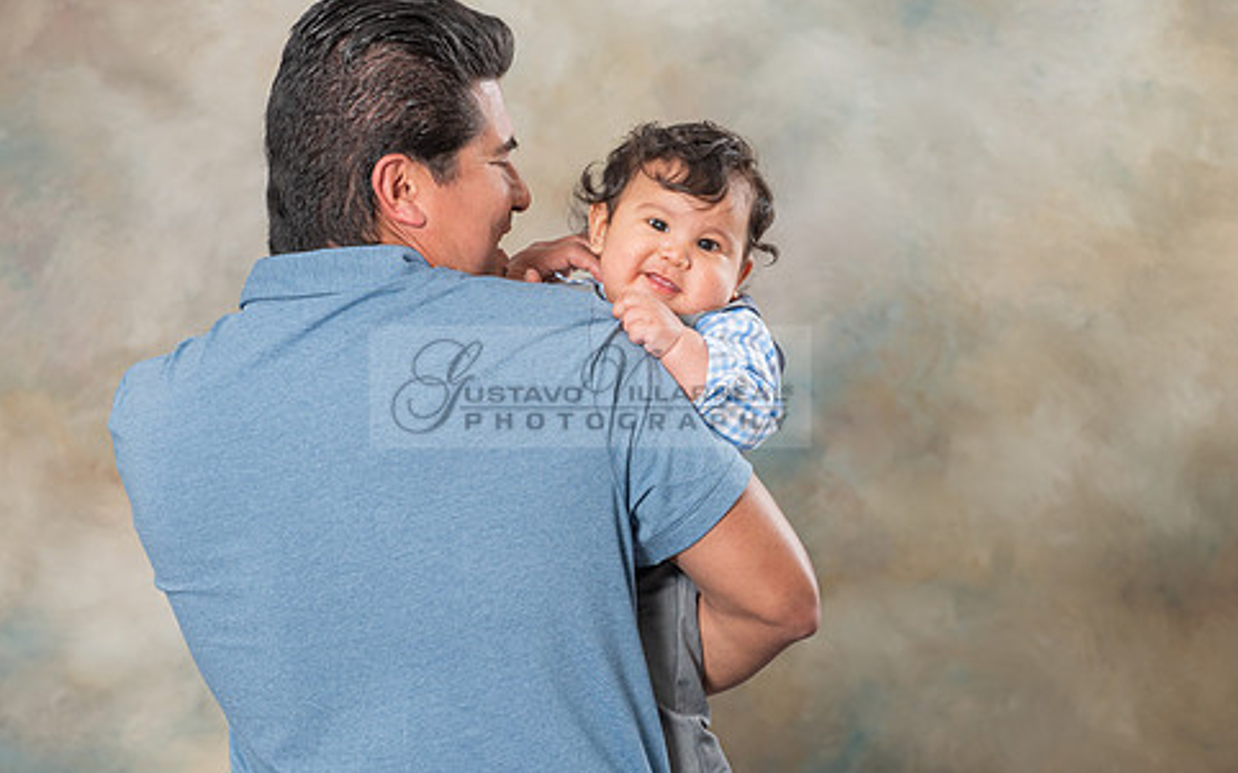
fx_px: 6409
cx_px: 593
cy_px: 386
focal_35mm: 190
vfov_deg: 6.9
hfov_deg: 11.0
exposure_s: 1/125
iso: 200
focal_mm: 155
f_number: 5.6
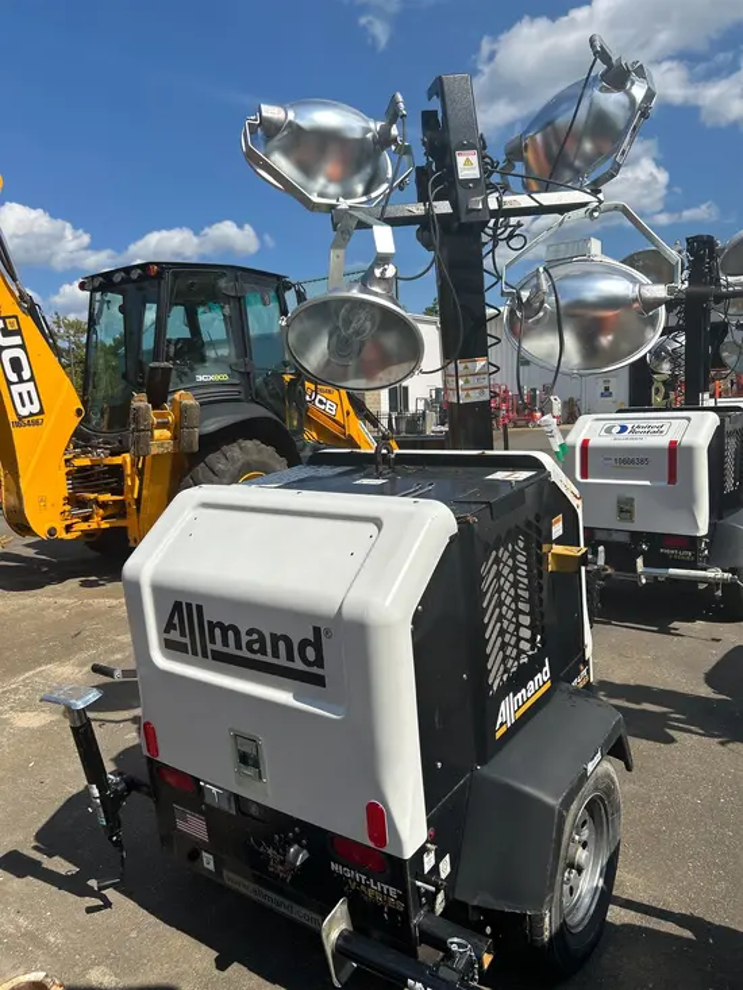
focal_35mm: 26
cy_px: 495
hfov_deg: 53.1
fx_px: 744
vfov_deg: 67.3
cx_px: 372
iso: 50
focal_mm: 5.7
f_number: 1.5
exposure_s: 1/5882
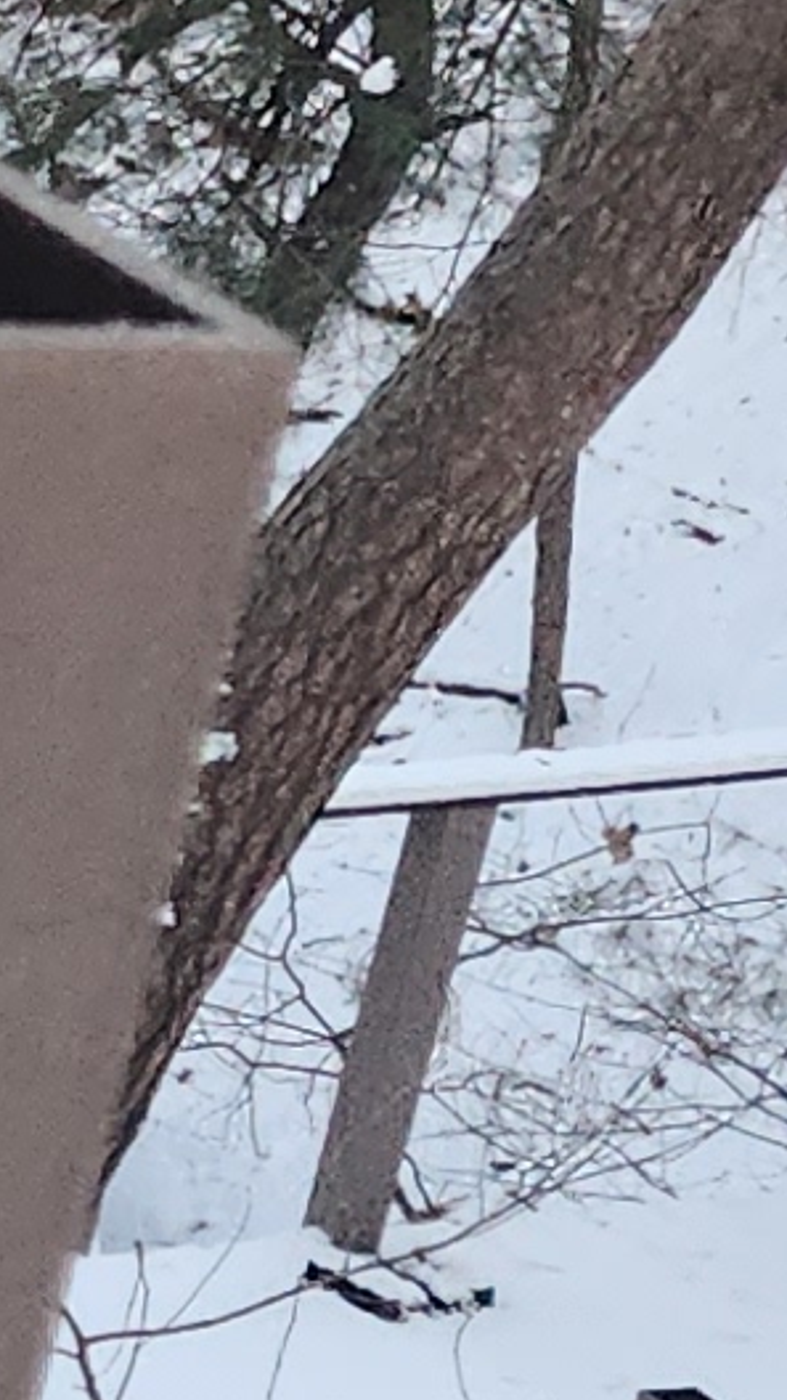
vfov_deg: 11.3
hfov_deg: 5.0
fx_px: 7049
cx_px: -3278
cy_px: 891
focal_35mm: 190
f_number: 1.8
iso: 200
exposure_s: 1/120
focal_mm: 5.4
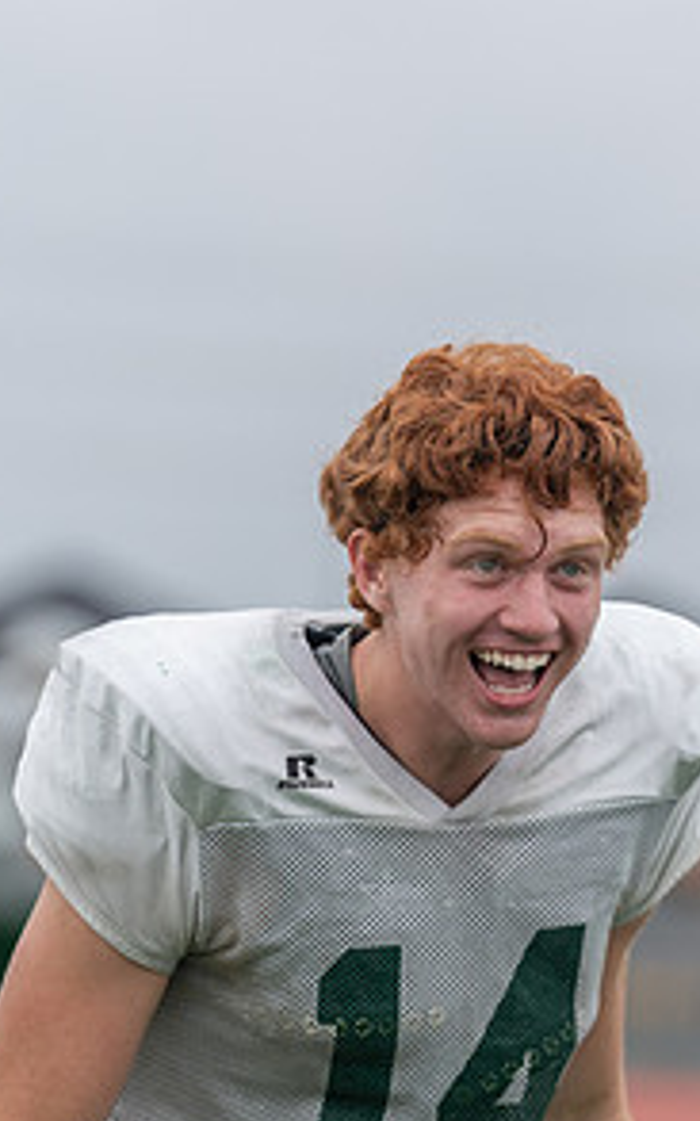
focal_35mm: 404
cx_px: 348
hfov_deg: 3.2
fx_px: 12338
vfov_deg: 5.2
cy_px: 691
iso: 250
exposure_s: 1/1250
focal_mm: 200
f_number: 3.5
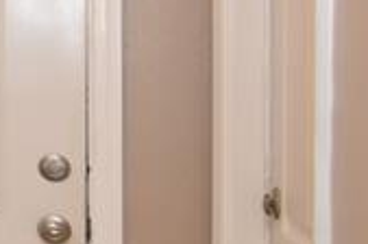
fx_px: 928
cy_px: 59
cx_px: -538
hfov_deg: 14.2
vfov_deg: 14.9
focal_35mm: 91
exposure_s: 1/60
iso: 450
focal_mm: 10
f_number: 4
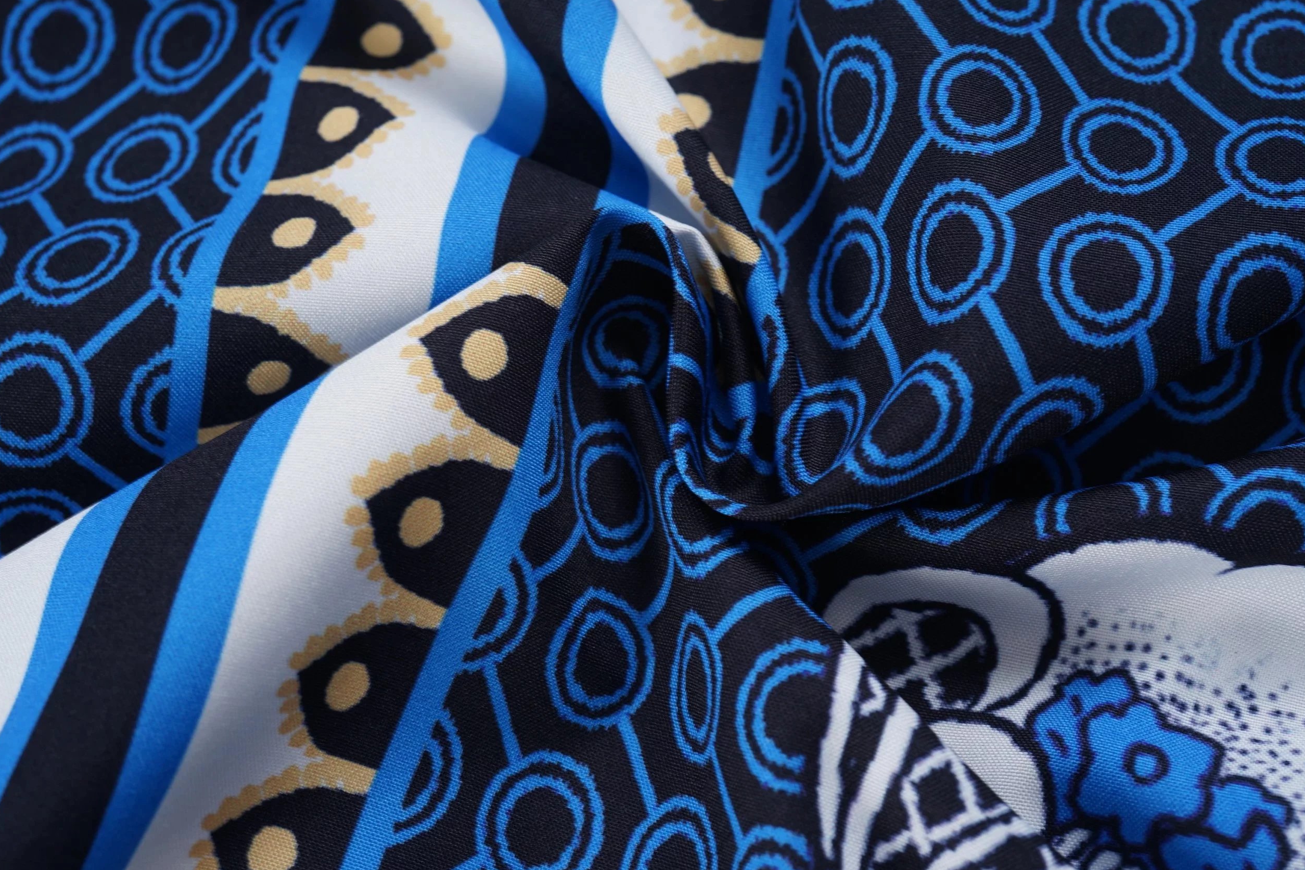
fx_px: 1849
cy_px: 440
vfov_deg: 26.5
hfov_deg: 38.9
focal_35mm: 51
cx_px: 662
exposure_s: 1/100
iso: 160
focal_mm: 50
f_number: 9
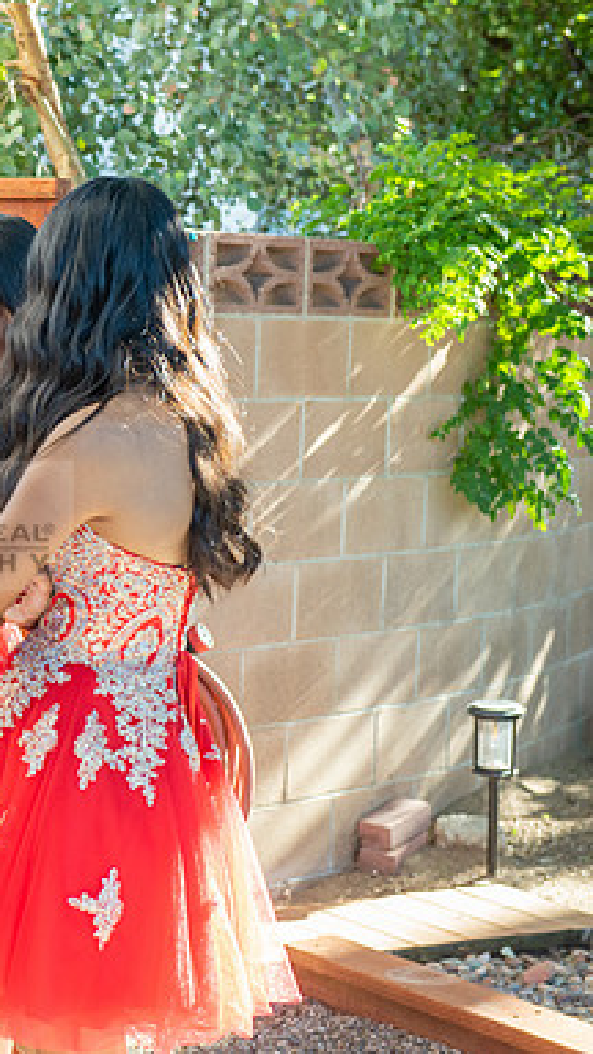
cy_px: 526
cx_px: -159
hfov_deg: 12.4
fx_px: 2656
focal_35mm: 95
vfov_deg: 22.5
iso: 400
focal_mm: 60
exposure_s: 1/200
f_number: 5
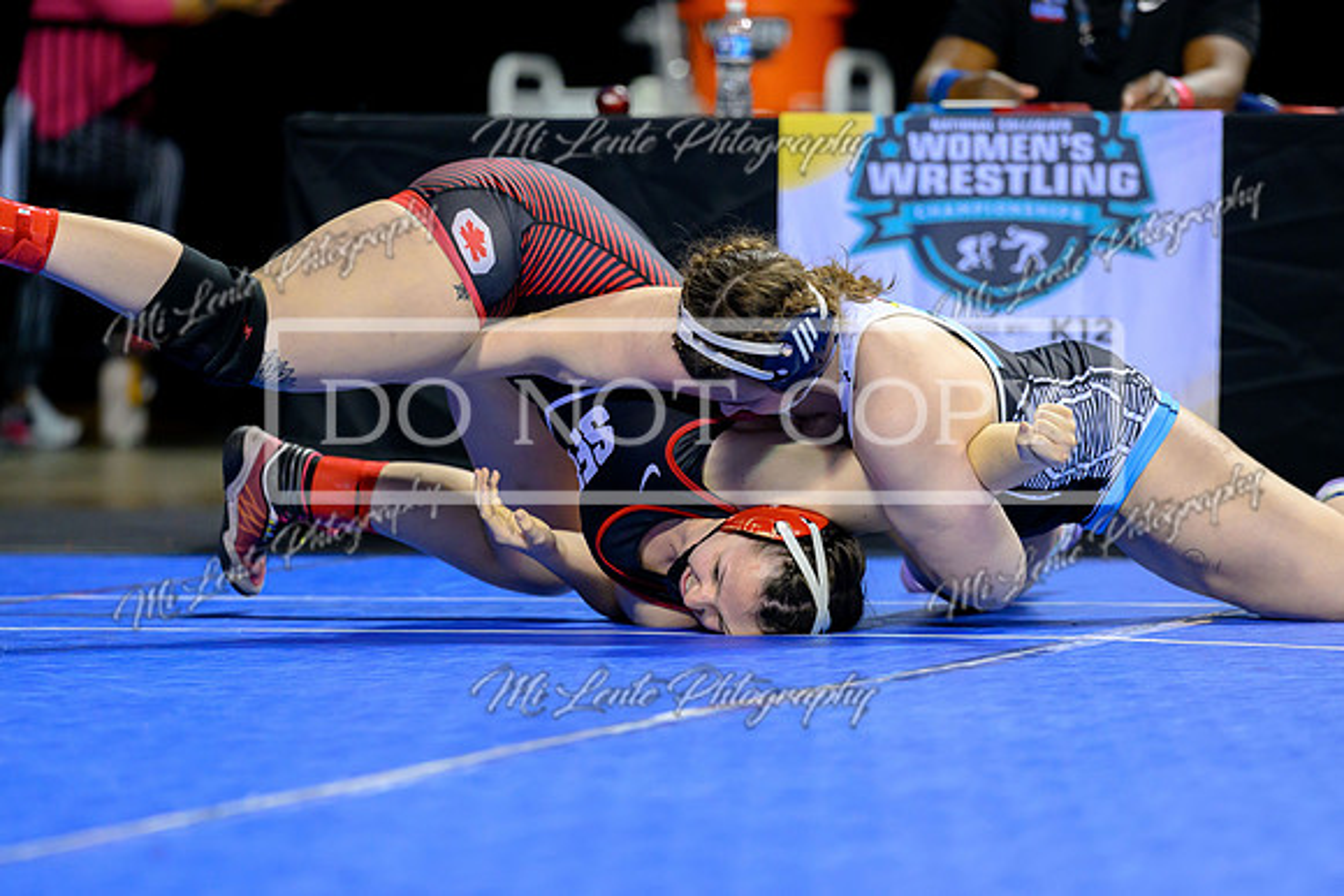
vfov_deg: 5.9
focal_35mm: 233
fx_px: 8691
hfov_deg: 8.8
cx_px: 698
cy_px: 521
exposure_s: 1/800
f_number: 3.5
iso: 2500
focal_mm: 200
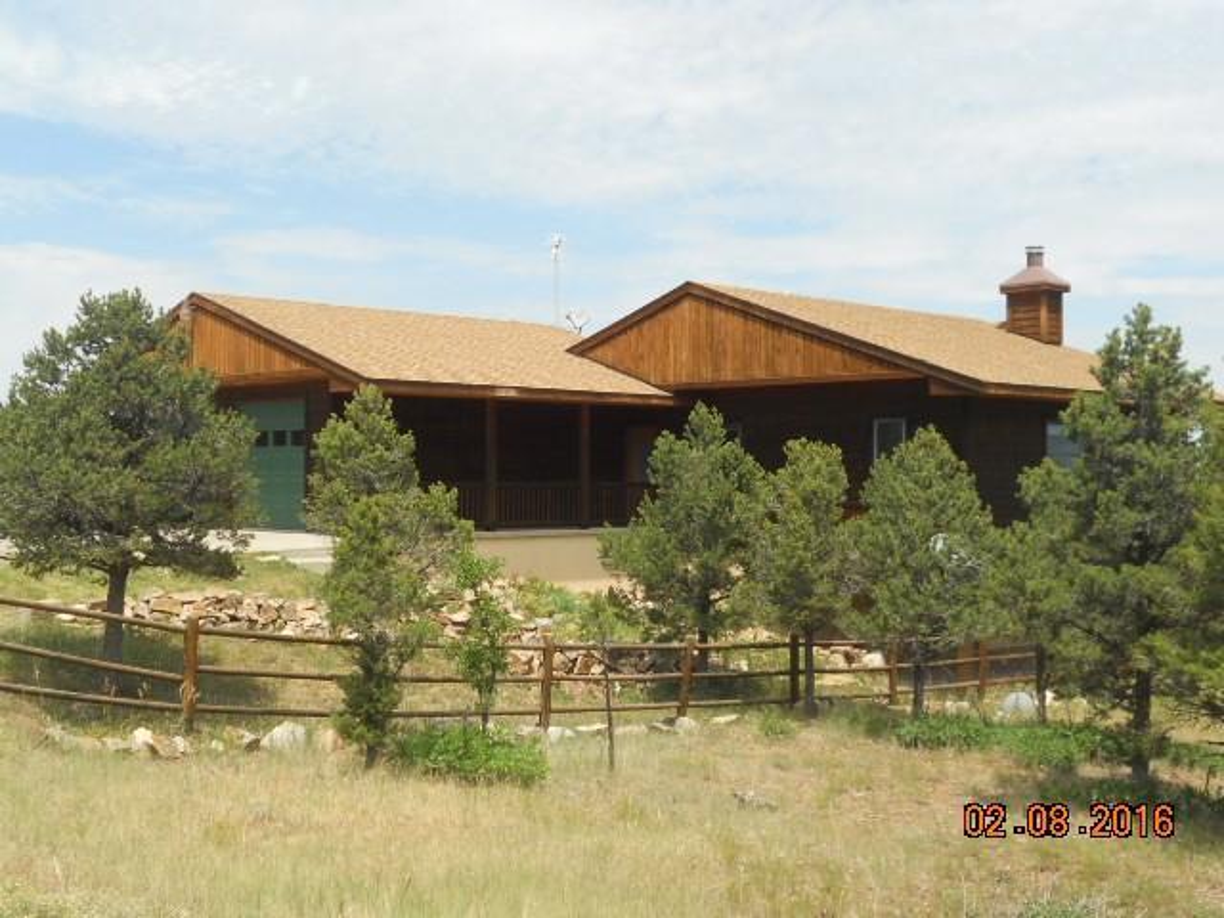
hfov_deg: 41.2
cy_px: 459
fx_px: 1627
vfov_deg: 31.5
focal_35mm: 46
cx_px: 612
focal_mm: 8.2
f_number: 4.3
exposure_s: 1/500
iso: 80
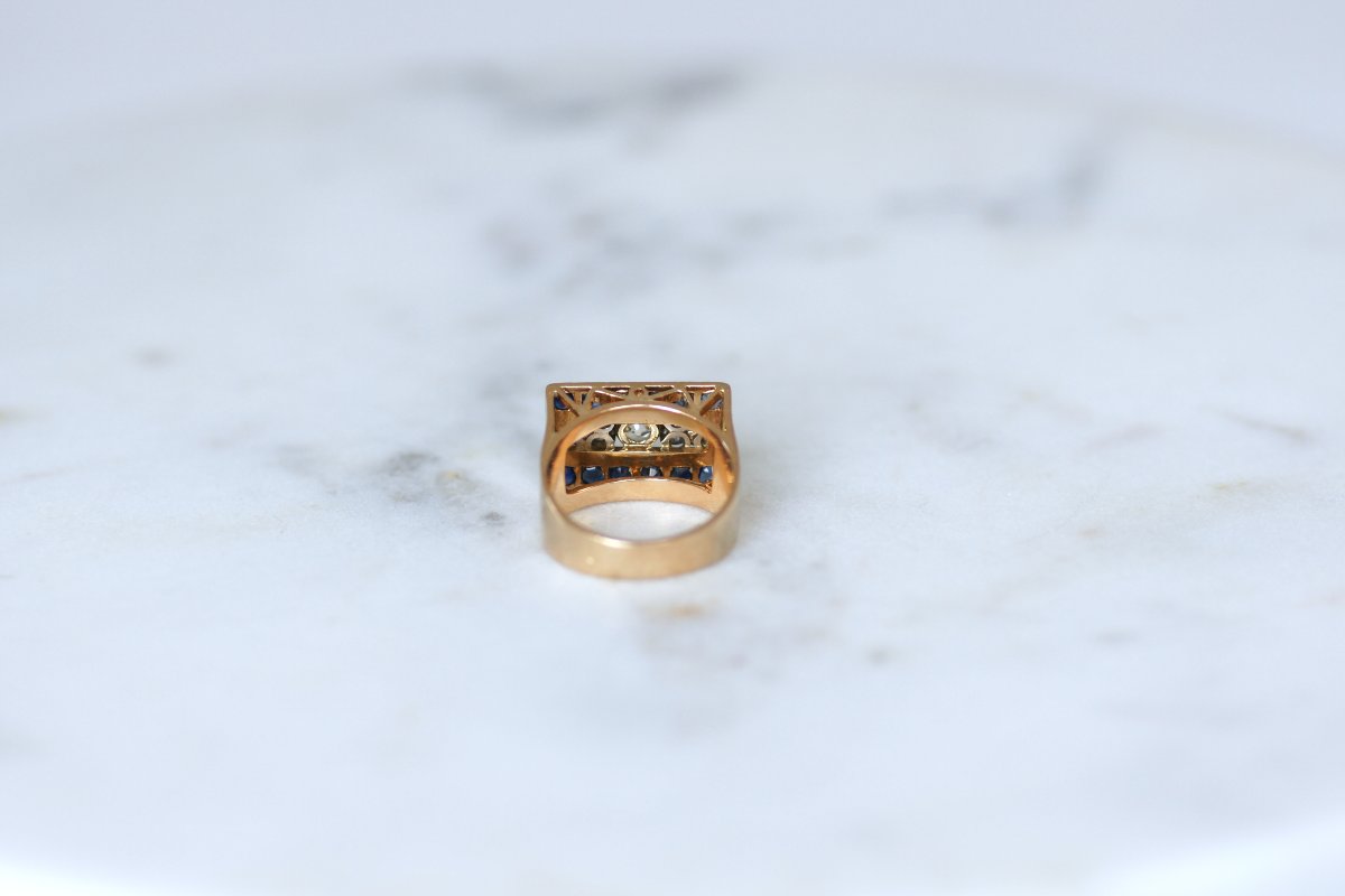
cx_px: 672
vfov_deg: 13.0
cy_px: 448
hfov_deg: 19.5
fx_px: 3923
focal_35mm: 105
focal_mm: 70
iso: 200
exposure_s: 1/125
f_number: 3.2
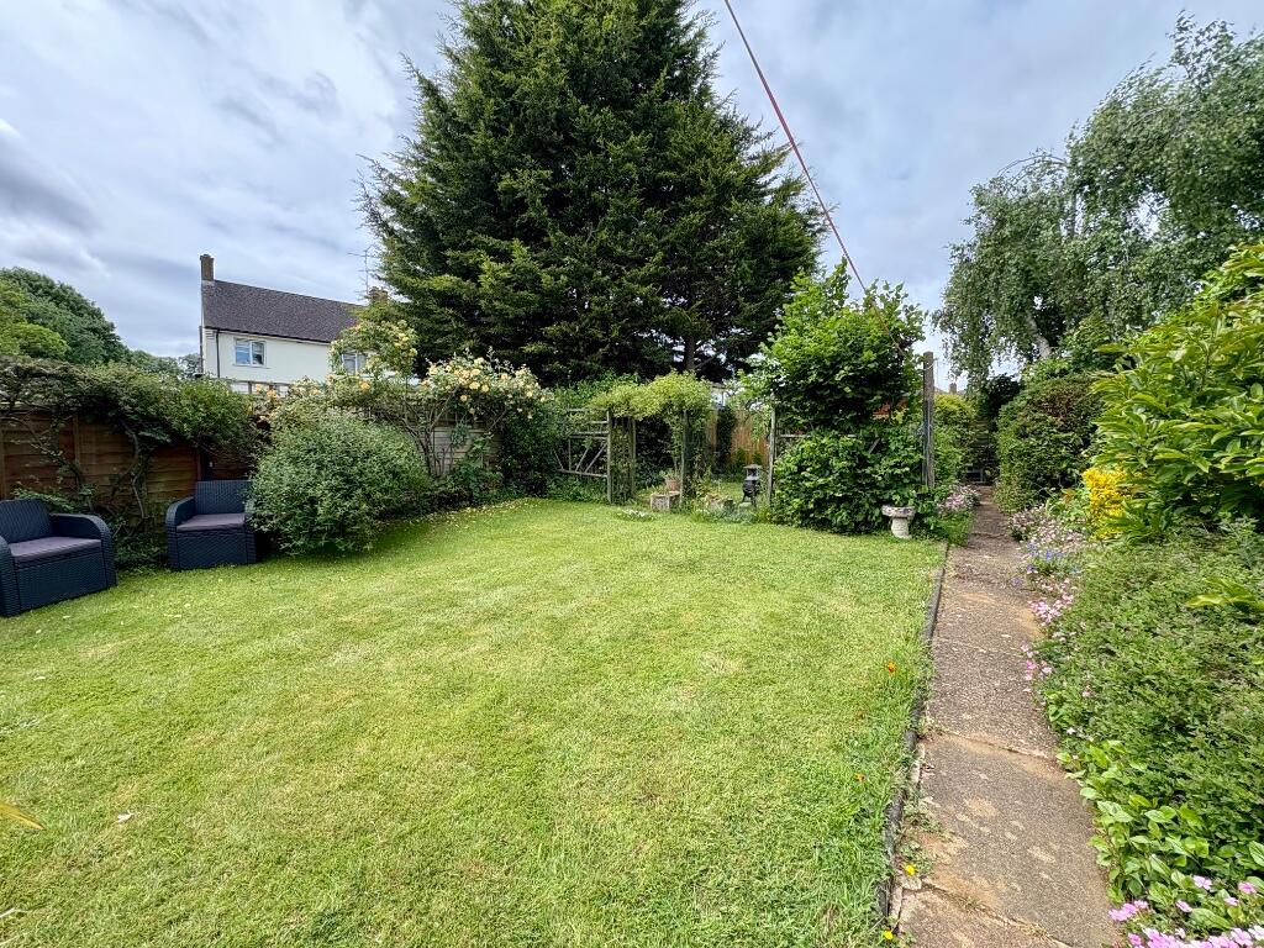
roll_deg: -0.7
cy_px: 474
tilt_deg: -2.9
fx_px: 511
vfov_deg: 85.7
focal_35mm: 14
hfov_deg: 102.1
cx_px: 632
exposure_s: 1/501
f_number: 2.2
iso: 64
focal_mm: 2.22
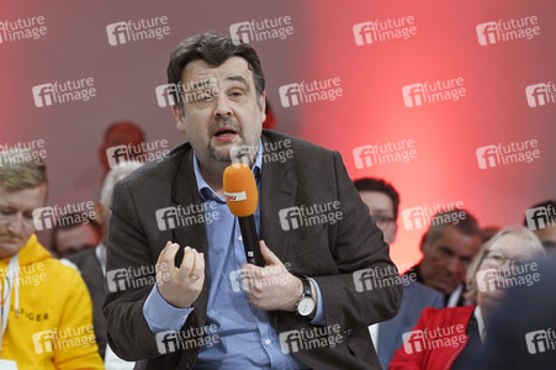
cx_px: 278
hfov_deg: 10.3
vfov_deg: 6.9
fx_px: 3087
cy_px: 185
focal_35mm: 200
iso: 6400
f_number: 6.3
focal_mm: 200
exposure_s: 1/640
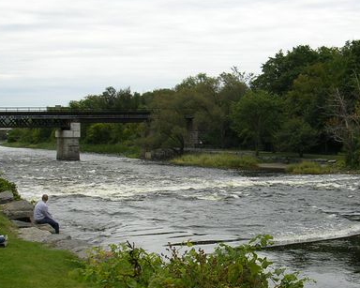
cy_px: 189
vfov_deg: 21.8
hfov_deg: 27.0
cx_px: 243
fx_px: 746
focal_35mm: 70
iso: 50
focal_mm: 6.6
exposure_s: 1/506
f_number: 3
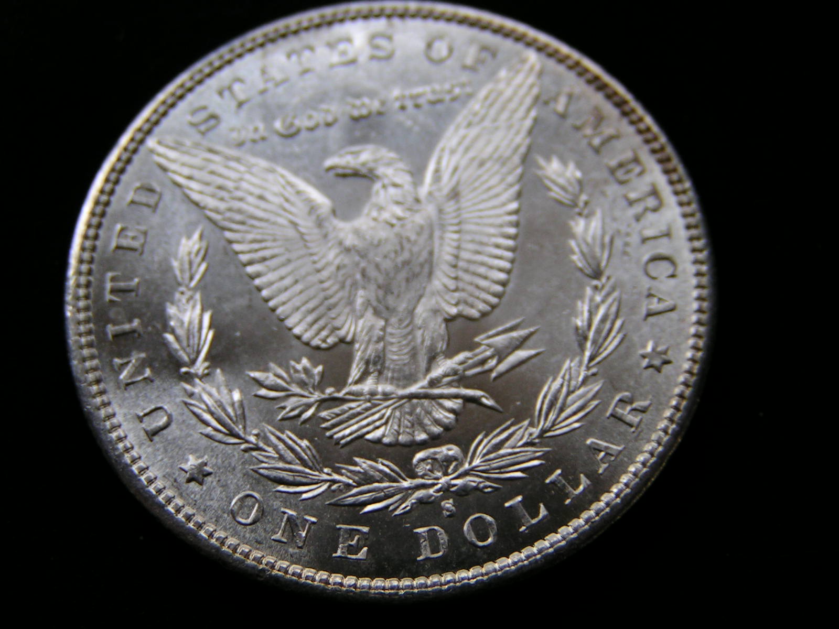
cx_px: 420
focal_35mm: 63
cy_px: 314
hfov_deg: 30.7
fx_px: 1527
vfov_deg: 23.3
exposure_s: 1/60
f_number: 3.2
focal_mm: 9.7
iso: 50
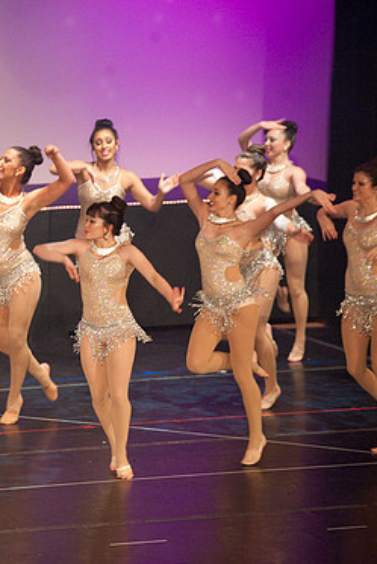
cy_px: 283
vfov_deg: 6.6
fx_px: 4880
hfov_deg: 4.4
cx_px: -53
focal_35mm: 311
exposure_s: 1/200
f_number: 4
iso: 3200
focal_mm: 200
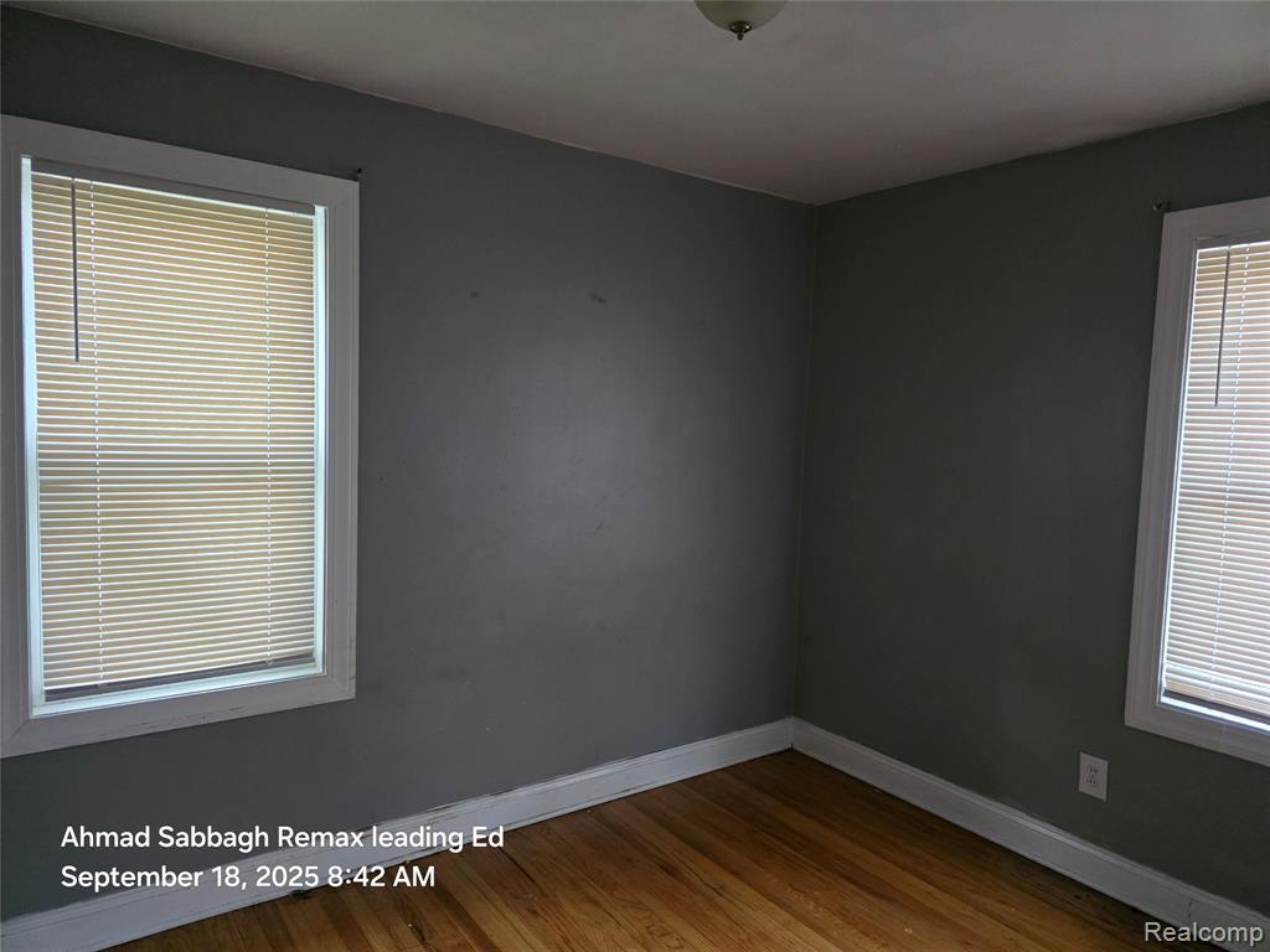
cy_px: 476
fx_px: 844
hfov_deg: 73.9
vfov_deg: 58.9
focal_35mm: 23
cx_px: 635
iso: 1600
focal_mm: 6.3
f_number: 1.7
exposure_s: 1/60
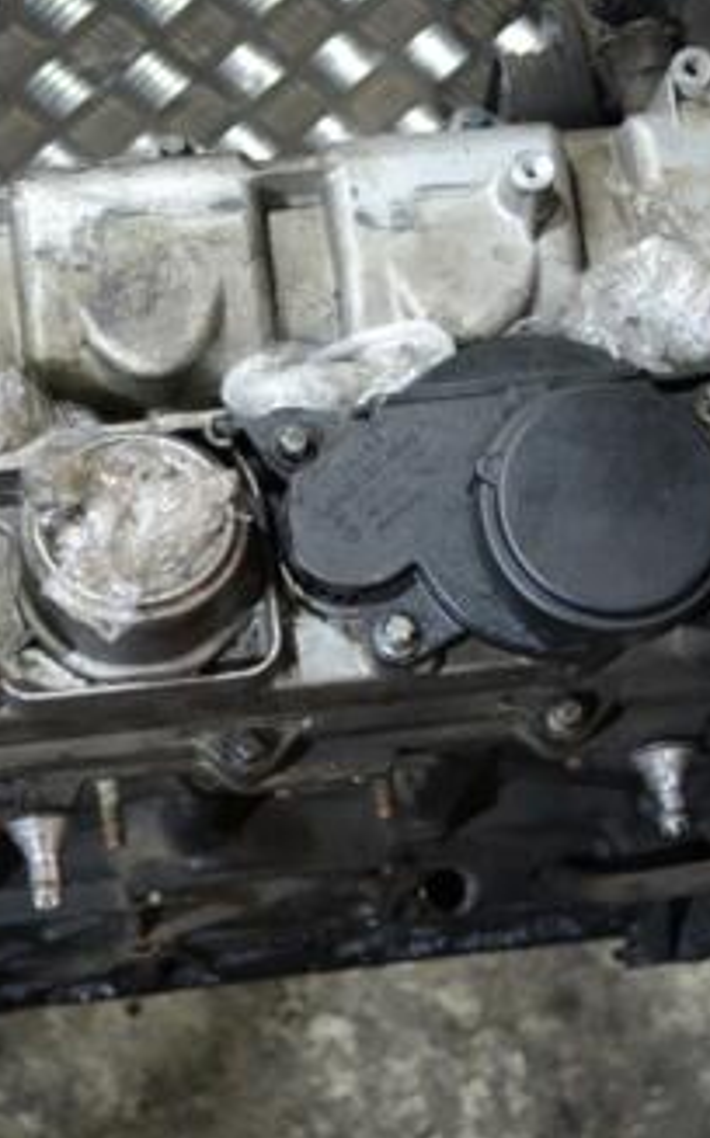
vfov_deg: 28.2
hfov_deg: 17.8
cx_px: 289
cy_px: 623
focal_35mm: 73
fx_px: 2263
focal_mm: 26
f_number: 4.2
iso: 1600
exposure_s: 1/30
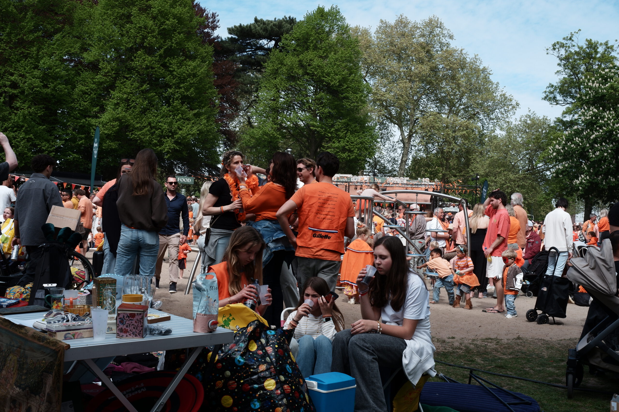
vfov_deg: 32.6
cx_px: 310
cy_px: 206
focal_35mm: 41
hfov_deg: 47.4
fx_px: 705
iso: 200
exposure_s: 1/200
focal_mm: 27
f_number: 10
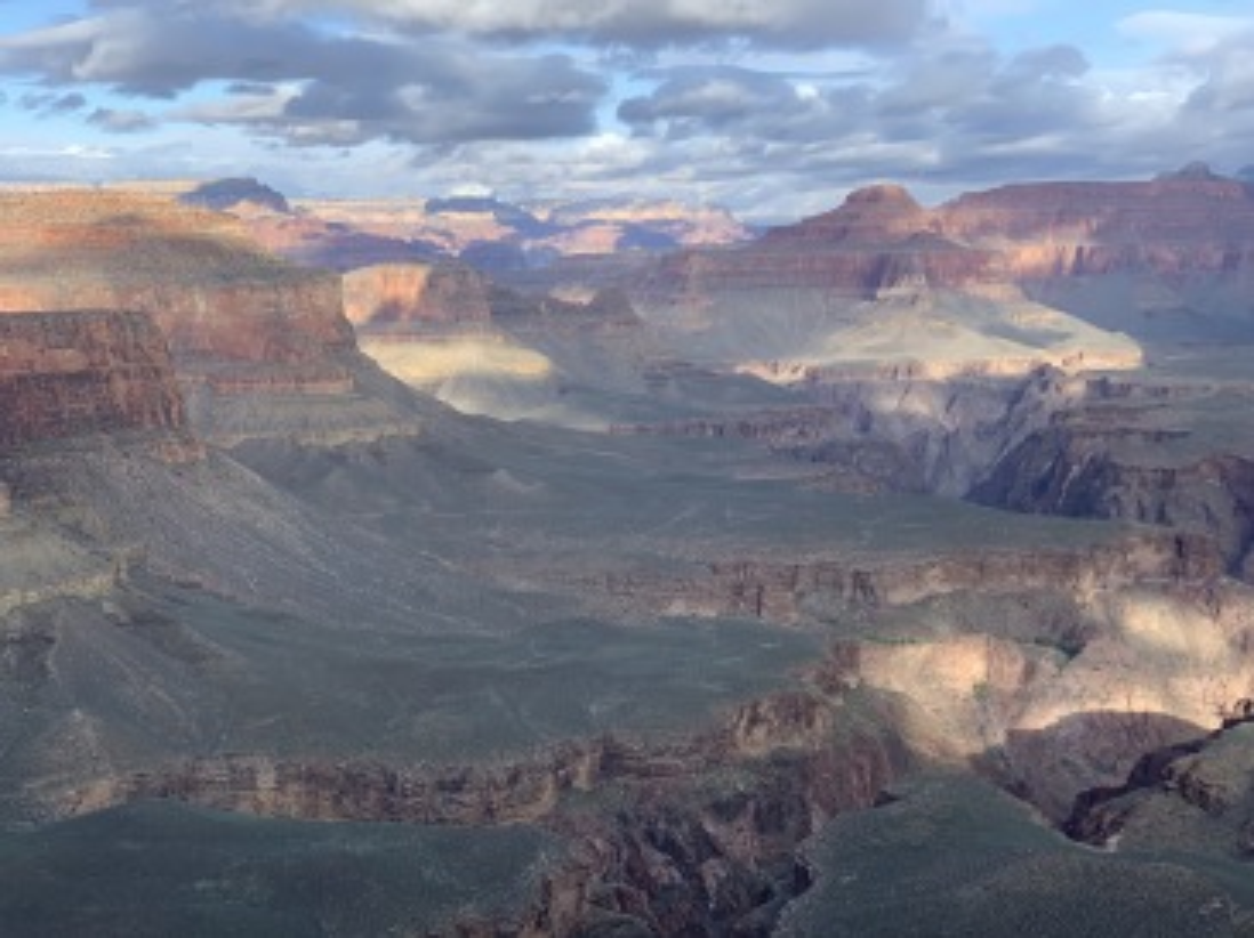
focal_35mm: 52
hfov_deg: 36.8
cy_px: 469
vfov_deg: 28.0
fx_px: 1883
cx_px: 627
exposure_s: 1/393
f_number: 2.4
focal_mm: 6
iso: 16
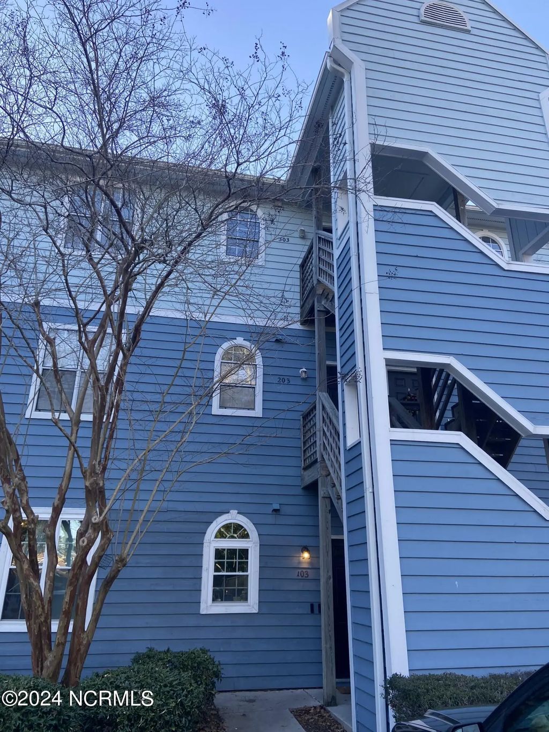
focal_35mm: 26
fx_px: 550
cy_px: 366
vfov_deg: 67.3
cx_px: 274
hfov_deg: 53.1
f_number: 1.8
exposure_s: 1/263
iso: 32
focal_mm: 4.25
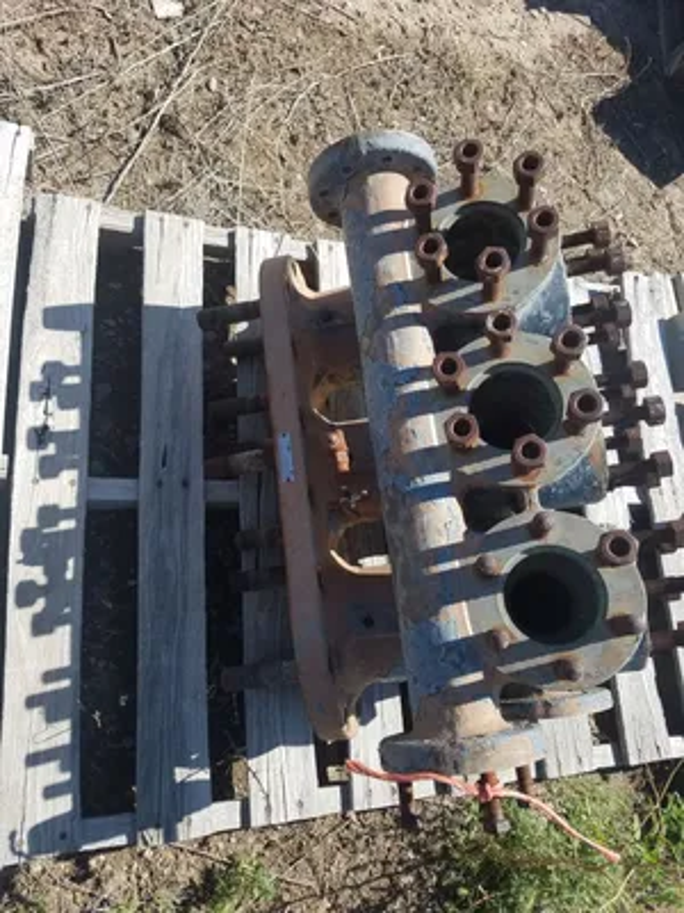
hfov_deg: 53.1
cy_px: 456
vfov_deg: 67.3
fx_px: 685
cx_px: 342
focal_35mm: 26
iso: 50
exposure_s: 1/1368
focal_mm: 4.2
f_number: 1.7
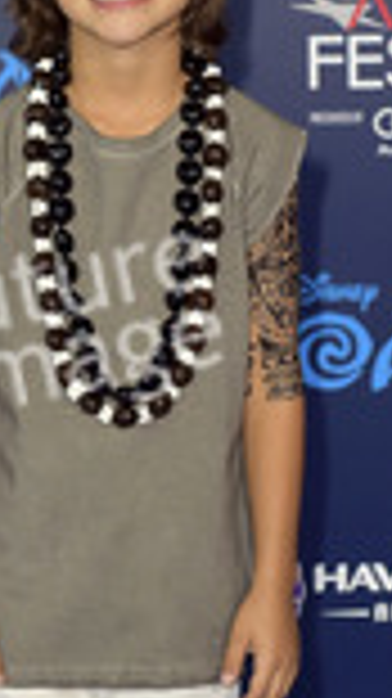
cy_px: 567
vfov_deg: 12.8
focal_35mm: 168
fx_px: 3110
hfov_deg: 7.2
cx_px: 124
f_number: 4.5
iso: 400
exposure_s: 1/320
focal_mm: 62
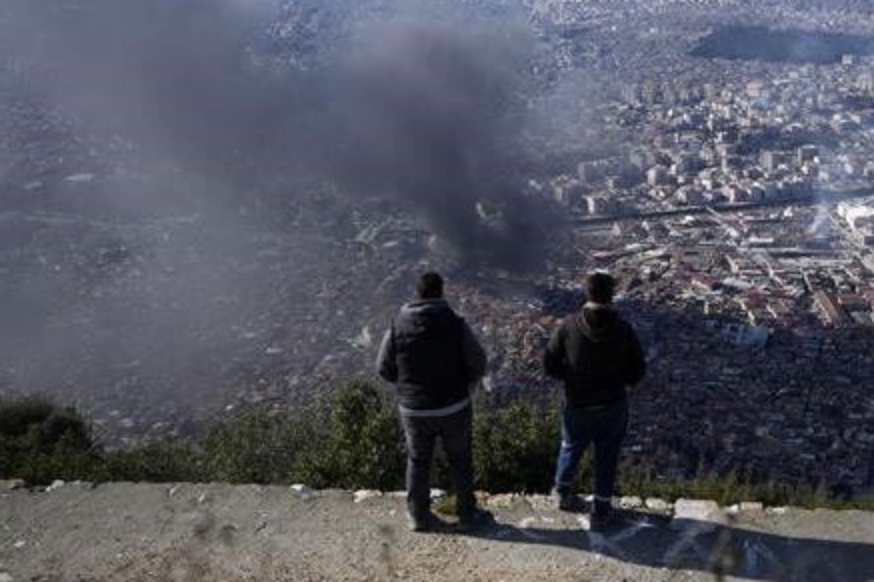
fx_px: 1262
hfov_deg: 37.9
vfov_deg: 25.8
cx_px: 552
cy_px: 183
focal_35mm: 52
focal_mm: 35
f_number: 2.8
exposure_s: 1/5000
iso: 200
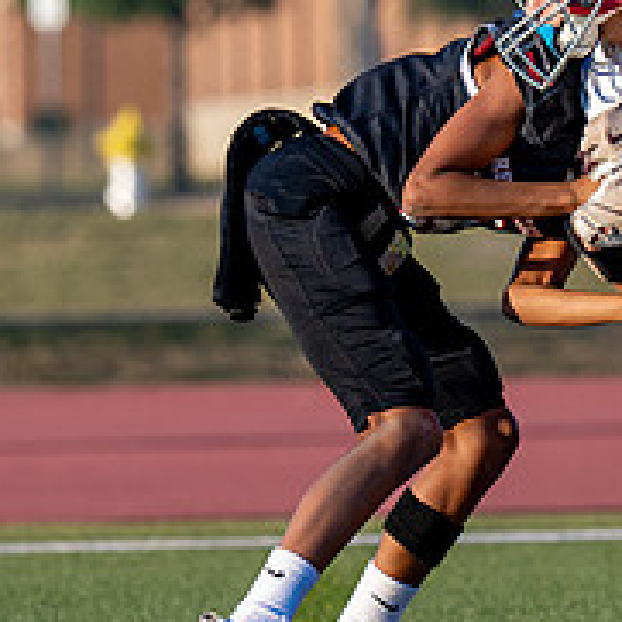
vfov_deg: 2.6
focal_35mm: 682
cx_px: 717
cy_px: 136
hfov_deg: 2.6
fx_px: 13864
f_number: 2.8
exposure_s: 1/1600
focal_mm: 134
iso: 100
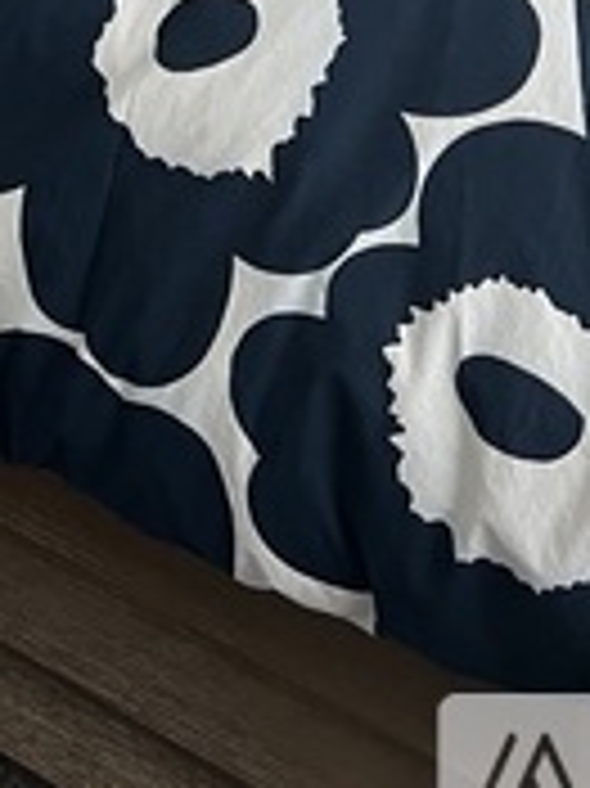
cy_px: -628
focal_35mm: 99
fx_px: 2253
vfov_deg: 16.6
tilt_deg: -14.9
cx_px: 41
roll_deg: +0.4
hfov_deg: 14.7
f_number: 1.5
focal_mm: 5.7
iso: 100
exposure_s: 1/60
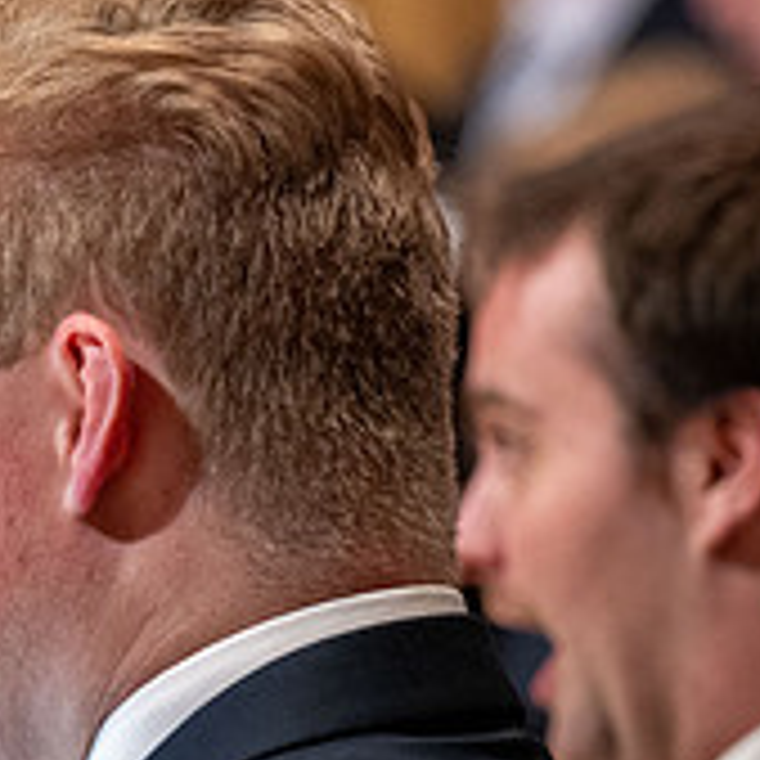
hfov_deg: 3.5
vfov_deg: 3.5
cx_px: -283
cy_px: 641
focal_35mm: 495
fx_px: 12296
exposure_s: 1/200
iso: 2500
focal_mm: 170
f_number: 4
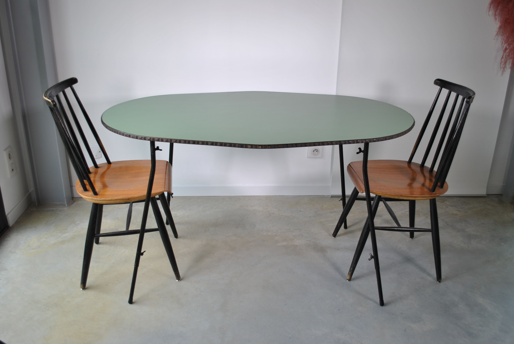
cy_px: 172
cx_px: 257
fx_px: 472
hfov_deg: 57.2
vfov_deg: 40.1
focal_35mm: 33
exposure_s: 1/40
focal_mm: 22
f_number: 4
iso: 100
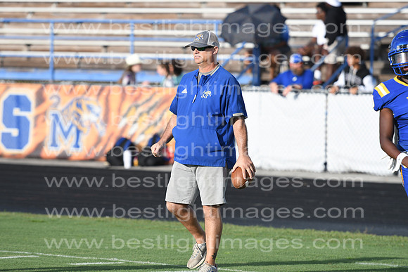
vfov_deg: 5.1
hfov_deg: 7.6
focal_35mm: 270
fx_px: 3061
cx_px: 204
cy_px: 136
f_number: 4
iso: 200
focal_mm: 180
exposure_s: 1/2500
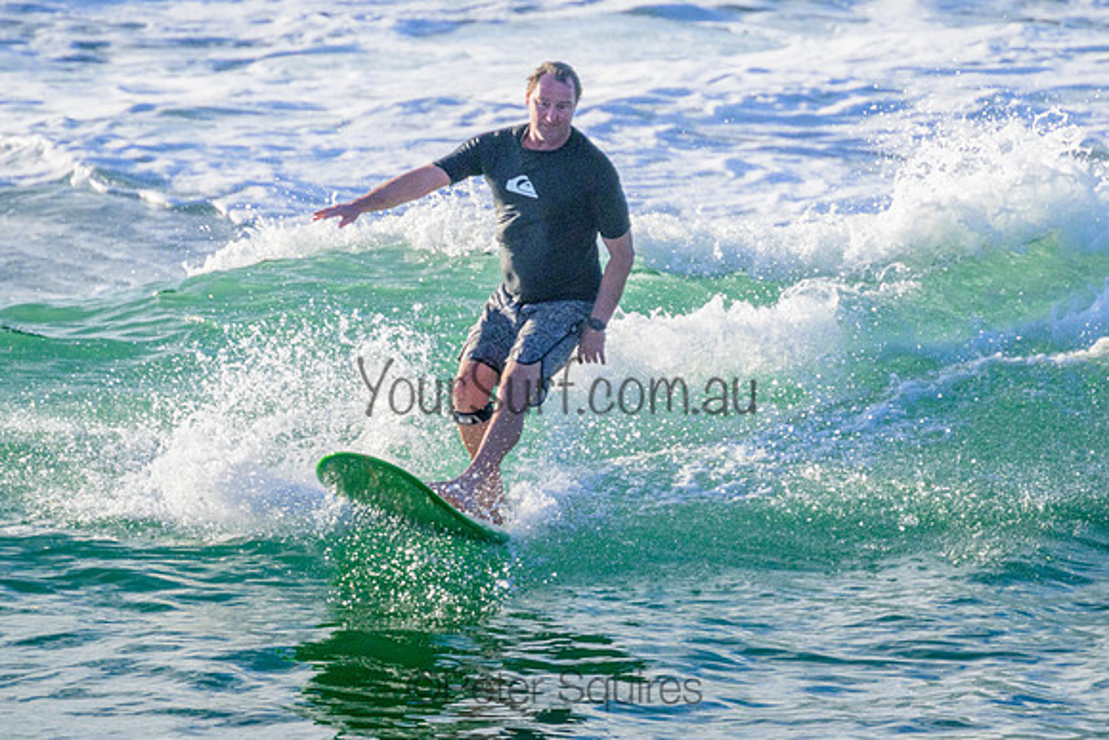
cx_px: 633
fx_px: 33700
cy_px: 329
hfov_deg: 1.9
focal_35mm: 1094
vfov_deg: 1.3
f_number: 11
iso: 1000
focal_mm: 800
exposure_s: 1/2000
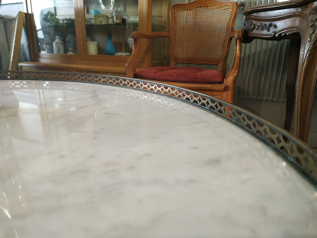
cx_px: 158
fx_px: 220
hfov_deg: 71.6
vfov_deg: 56.8
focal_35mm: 24
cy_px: 119
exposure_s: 1/25
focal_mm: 3.94
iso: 320
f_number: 1.9
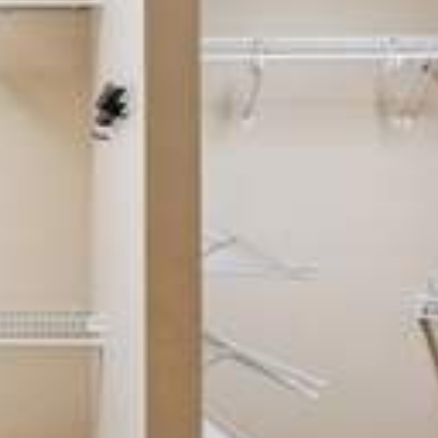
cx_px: -38
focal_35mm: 54
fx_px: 773
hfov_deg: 28.8
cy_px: 257
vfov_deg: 31.6
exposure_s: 1/5
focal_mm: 17
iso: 250
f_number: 8
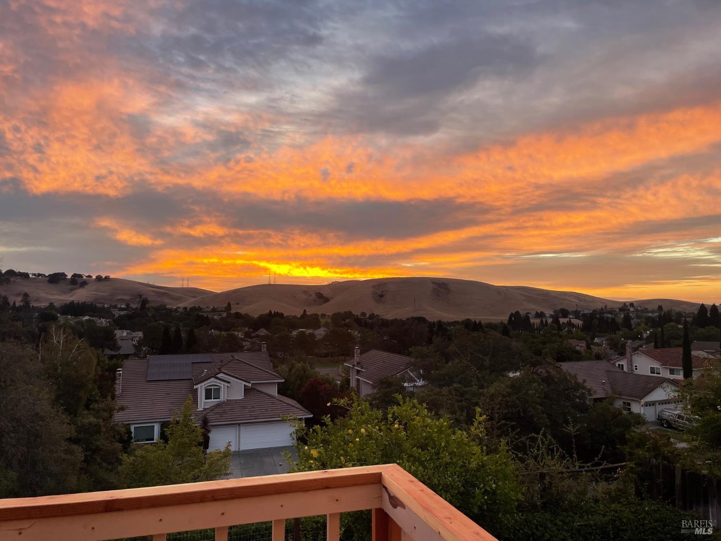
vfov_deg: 53.1
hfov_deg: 67.3
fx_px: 542
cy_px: 270
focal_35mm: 26
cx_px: 360
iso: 64
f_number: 1.6
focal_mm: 4.2
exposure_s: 1/121
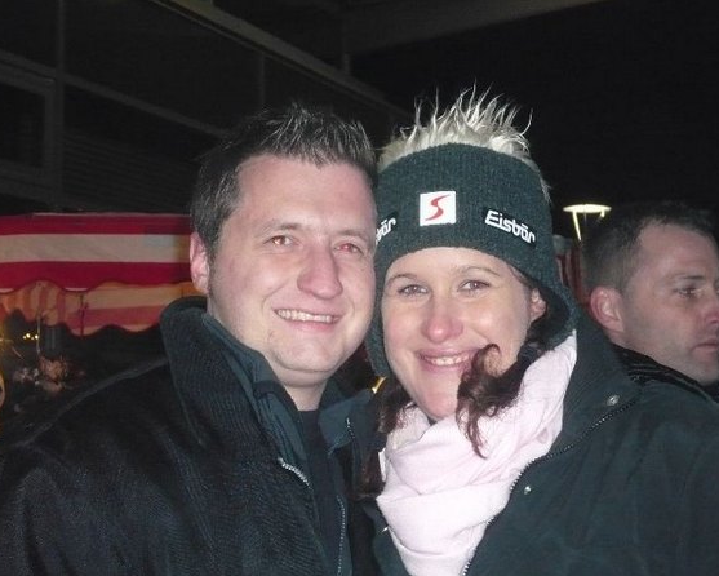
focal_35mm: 83
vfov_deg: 18.5
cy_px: 289
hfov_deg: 23.0
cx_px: 350
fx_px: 1767
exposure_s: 1/30
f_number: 4.3
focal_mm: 13
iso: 400
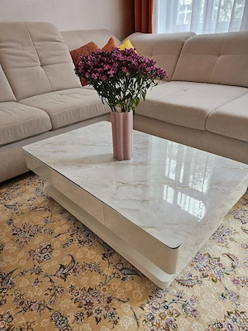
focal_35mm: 23
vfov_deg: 73.9
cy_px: 166
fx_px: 220
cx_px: 124
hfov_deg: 58.9
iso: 200
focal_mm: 6.3
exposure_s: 1/182
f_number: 1.7
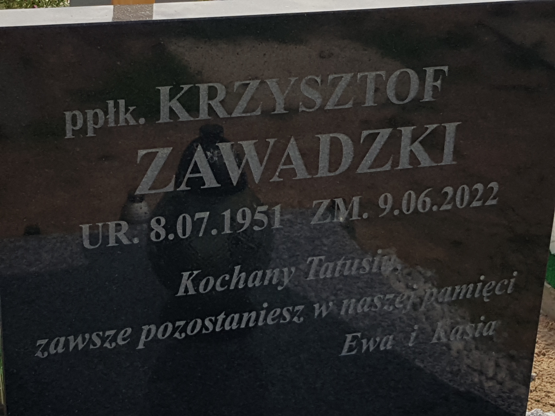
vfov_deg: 53.1
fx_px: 417
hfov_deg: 67.3
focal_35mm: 26
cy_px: 208
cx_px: 278
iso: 40
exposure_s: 1/4352
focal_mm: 4.2
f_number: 1.7
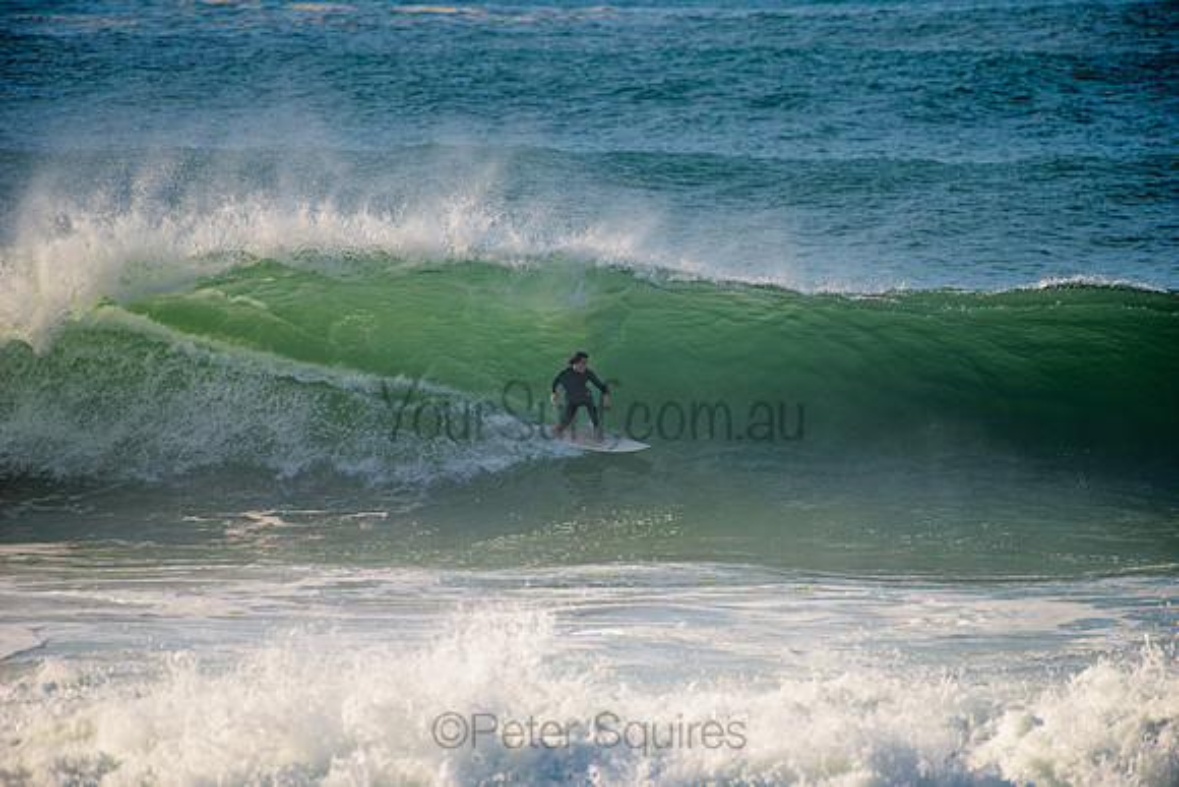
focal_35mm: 500
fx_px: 16378
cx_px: 590
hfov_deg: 4.1
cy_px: 394
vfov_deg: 2.8
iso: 160
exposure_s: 1/1600
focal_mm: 500
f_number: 5.6
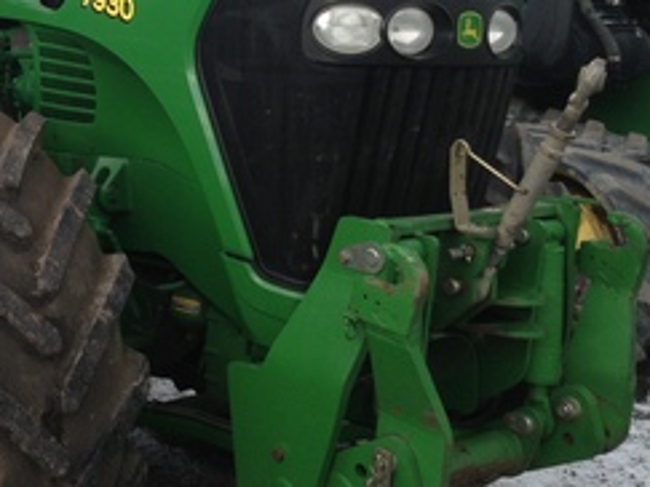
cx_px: 35
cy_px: 32
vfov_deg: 19.5
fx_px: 1389
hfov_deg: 25.3
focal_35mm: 74
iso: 50
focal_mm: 4.13
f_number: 2.4
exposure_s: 1/686
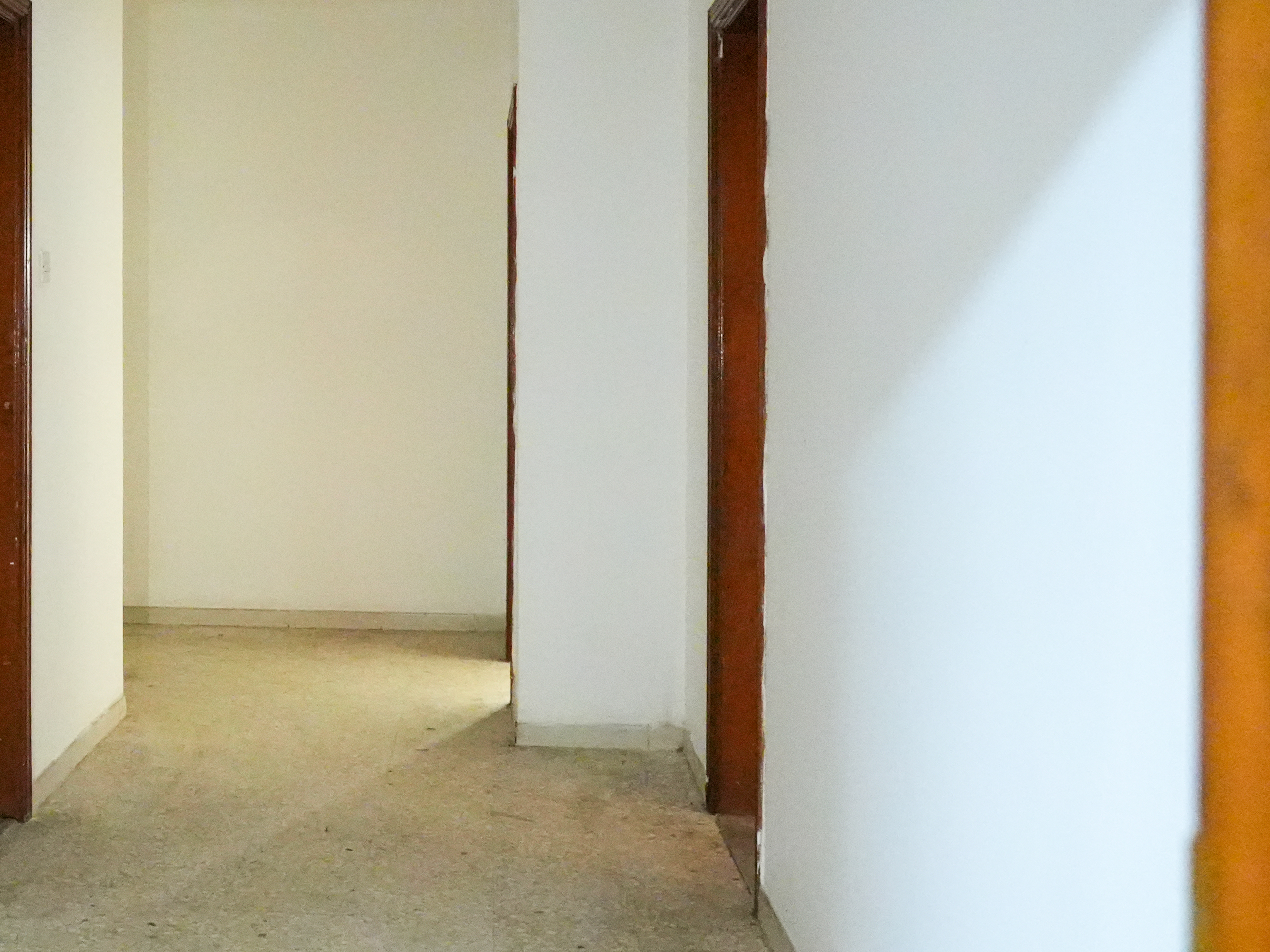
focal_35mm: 41
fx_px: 1504
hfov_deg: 42.5
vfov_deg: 35.1
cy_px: 397
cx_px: 162
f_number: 2.8
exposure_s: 1/60
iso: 16000
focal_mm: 20
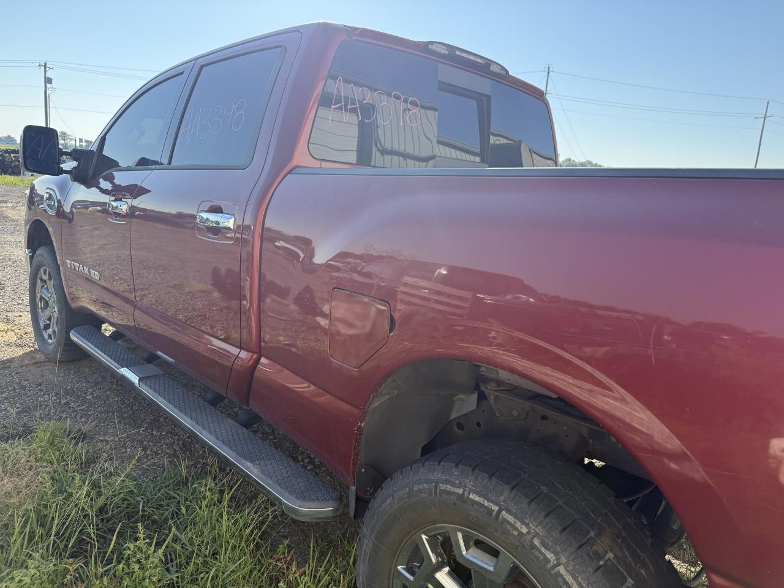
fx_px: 544
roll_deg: -4.9
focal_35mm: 24
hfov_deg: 71.6
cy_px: 294
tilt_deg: -12.1
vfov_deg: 56.8
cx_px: 392
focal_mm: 6.76
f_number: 1.78
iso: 100
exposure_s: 1/2445
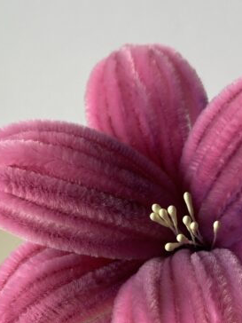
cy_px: 298
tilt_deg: -44.0
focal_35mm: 55
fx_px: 513
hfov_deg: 26.2
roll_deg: -1.2
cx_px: 185
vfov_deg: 32.9
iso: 64
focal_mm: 4.25
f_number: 1.8
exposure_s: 1/121
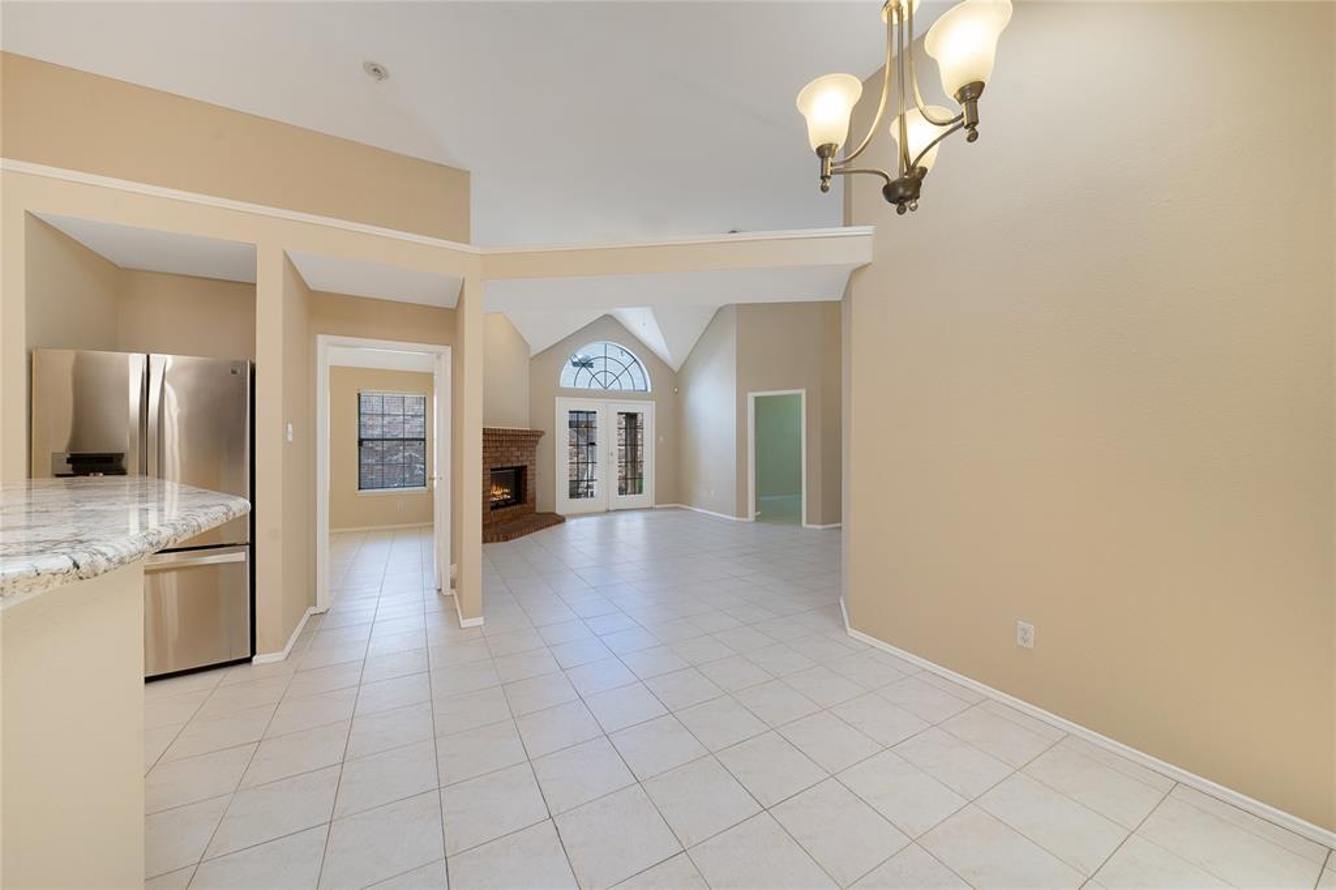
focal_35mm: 12
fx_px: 445
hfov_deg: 112.6
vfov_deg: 90.0
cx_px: 668
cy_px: 445
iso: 500
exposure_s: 1/30
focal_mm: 12
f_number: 9
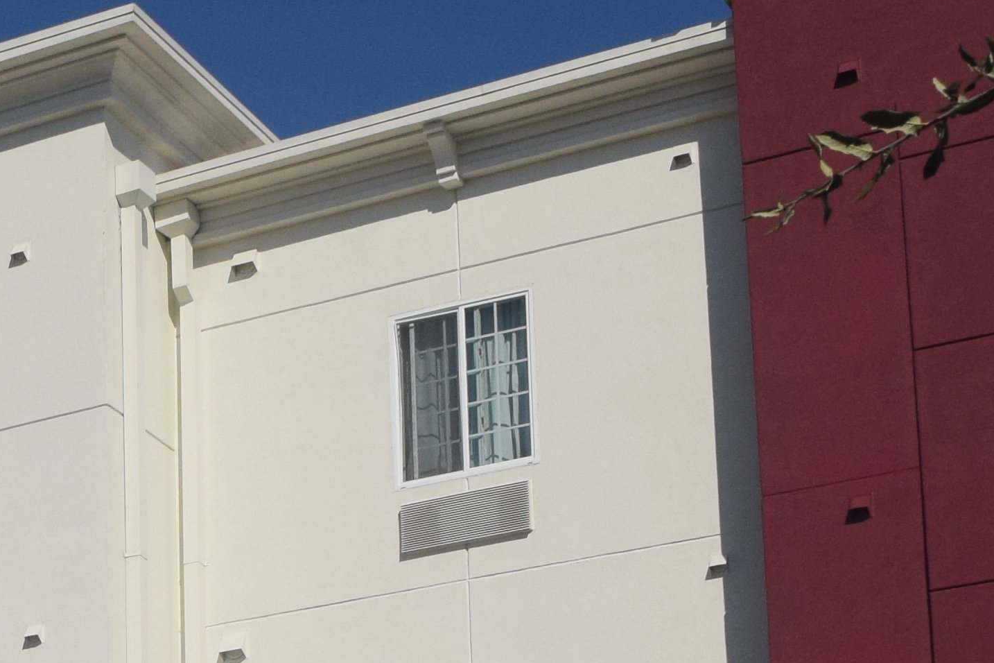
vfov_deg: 11.4
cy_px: 1110
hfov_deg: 16.7
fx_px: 3120
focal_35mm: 113
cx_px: -419
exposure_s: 1/4000
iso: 500
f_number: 8
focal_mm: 18
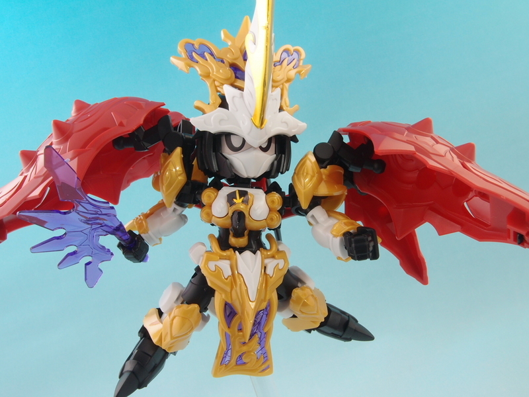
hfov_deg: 56.8
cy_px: 198
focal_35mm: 32
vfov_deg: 44.2
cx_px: 264
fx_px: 489
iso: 100
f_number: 8
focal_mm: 6.87
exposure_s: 1
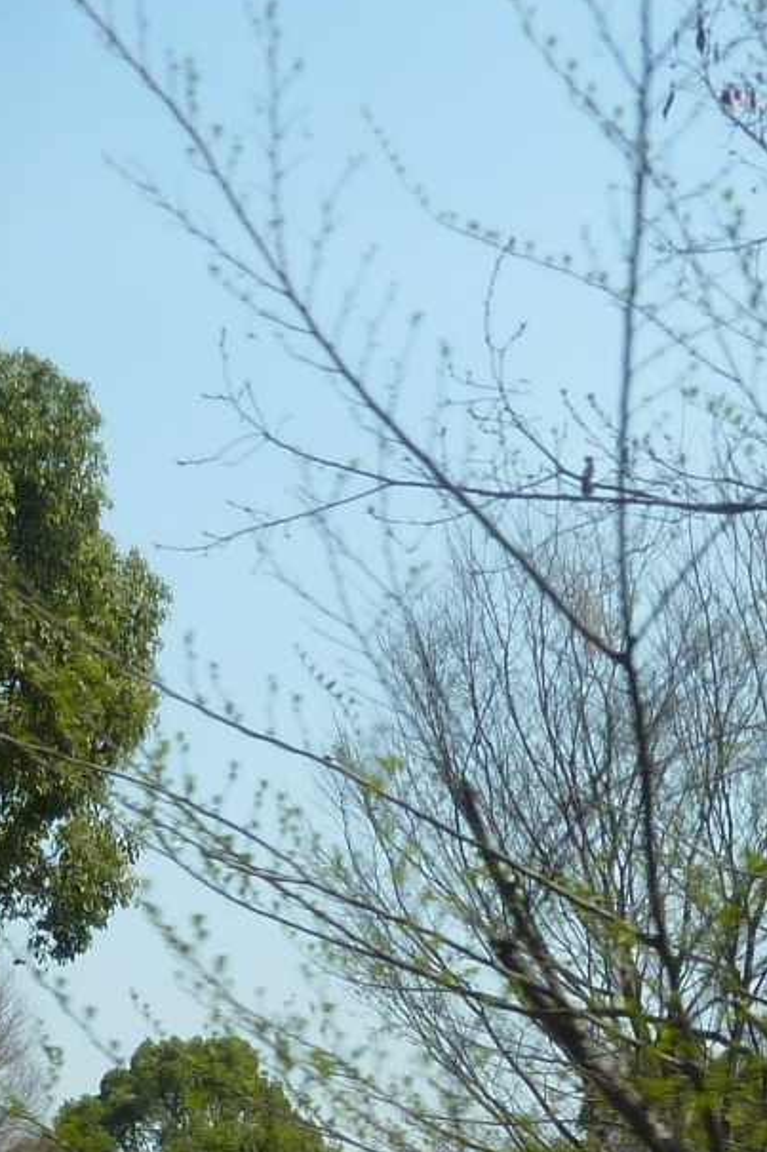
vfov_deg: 21.4
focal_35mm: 88
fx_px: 2814
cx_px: 314
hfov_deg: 15.5
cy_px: 1413
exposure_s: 1/400
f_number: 4
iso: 80
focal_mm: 4.1
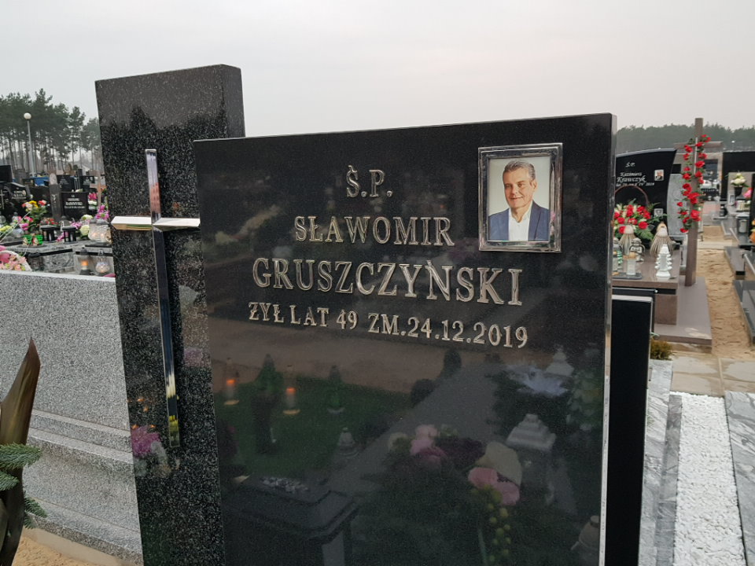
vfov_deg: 53.1
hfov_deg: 67.3
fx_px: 567
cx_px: 378
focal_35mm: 26
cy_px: 283
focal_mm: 4.2
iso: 64
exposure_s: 1/50
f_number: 1.7
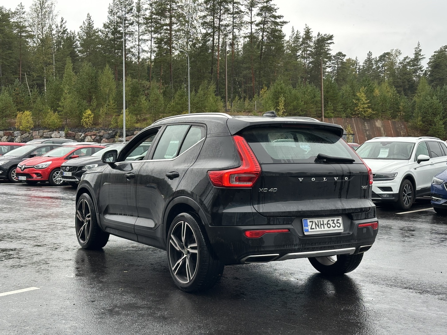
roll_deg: -0.6
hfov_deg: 39.7
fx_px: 620
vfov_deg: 30.3
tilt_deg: -2.5
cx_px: 224
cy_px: 168
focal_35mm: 48
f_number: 1.78
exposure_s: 1/224
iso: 64
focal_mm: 6.86
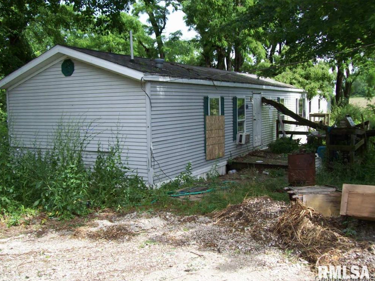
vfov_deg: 38.7
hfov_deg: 50.1
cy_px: 140
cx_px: 183
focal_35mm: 37
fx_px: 401
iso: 80
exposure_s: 1/459
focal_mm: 6
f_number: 2.7
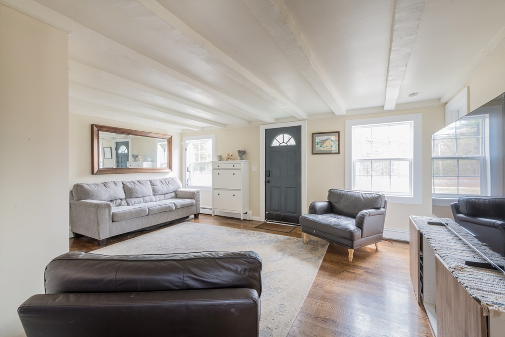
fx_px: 224
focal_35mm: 16
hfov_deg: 96.7
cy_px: 168
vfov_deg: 73.8
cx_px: 252
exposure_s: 2
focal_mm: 16
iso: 100
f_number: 16
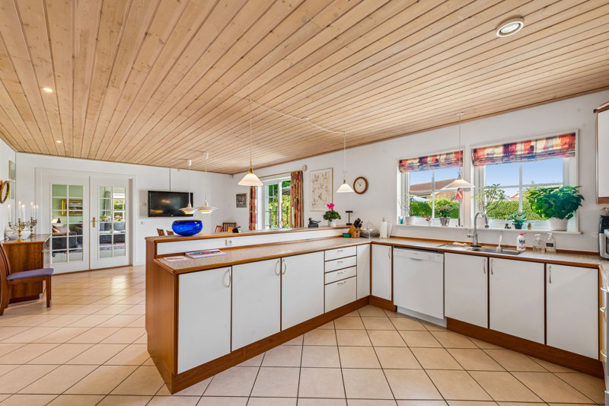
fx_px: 237
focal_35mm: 14
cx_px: 304
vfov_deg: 81.2
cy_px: 203
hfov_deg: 104.3
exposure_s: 1/6
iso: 200
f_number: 10
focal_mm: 14
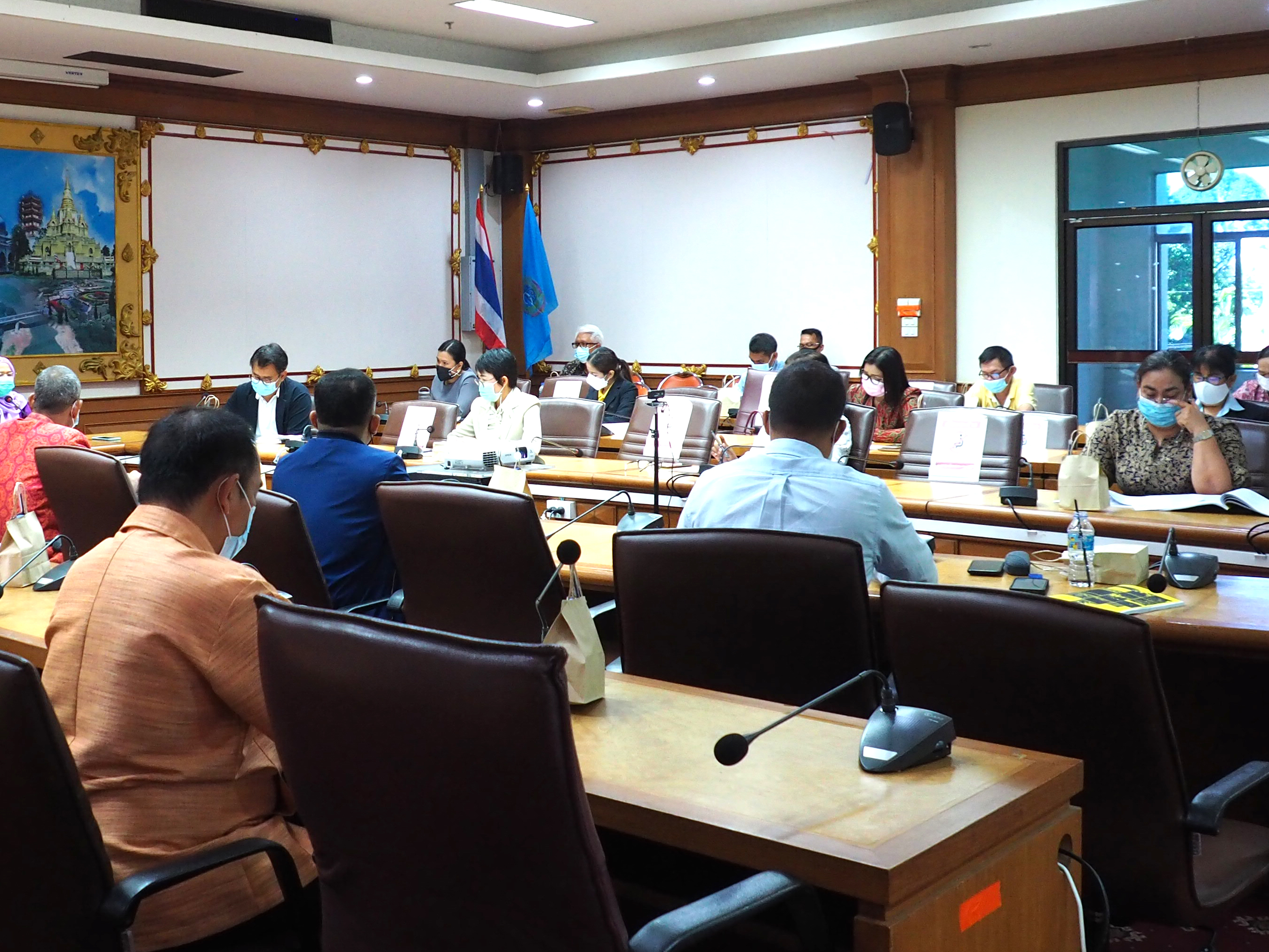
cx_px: 383
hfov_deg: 44.8
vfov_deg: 34.9
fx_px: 1503
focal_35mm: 41
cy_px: 355
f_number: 3.5
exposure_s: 1/60
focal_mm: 12
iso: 1000
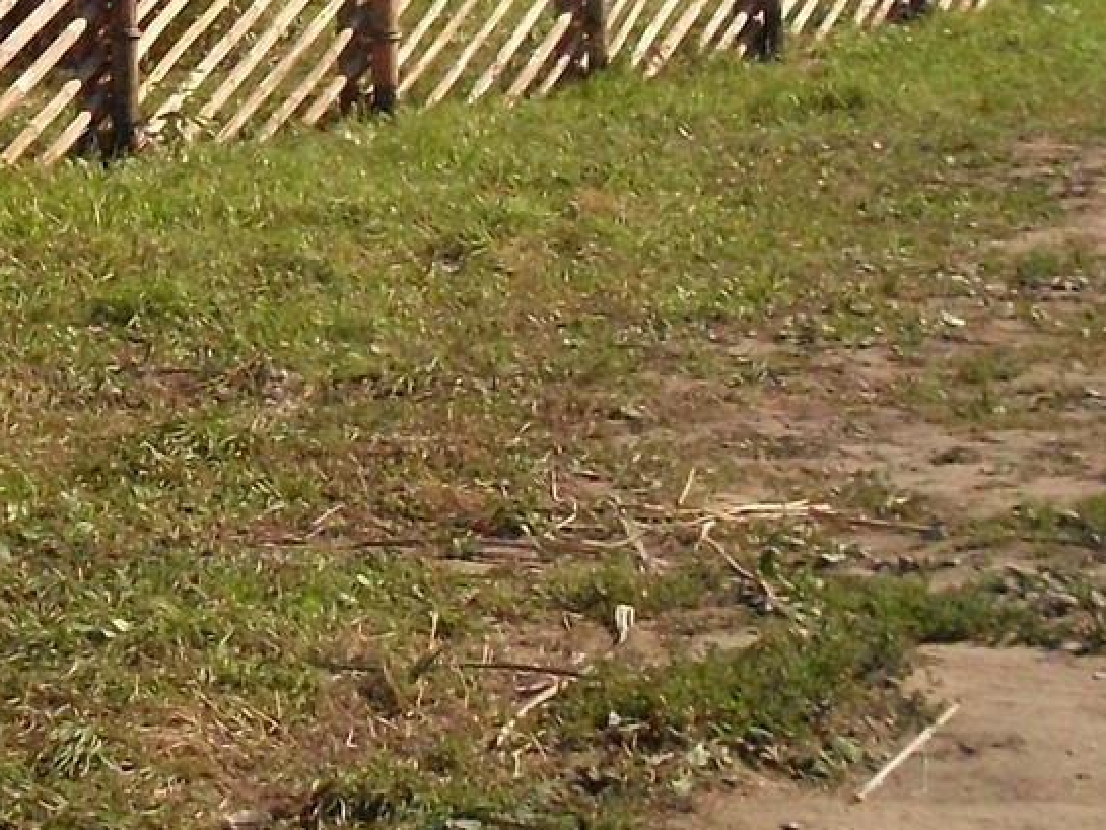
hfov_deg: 18.8
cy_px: -176
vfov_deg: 14.3
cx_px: -127
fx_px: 3196
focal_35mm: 100
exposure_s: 1/1000
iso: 400
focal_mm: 6.3
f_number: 8.4
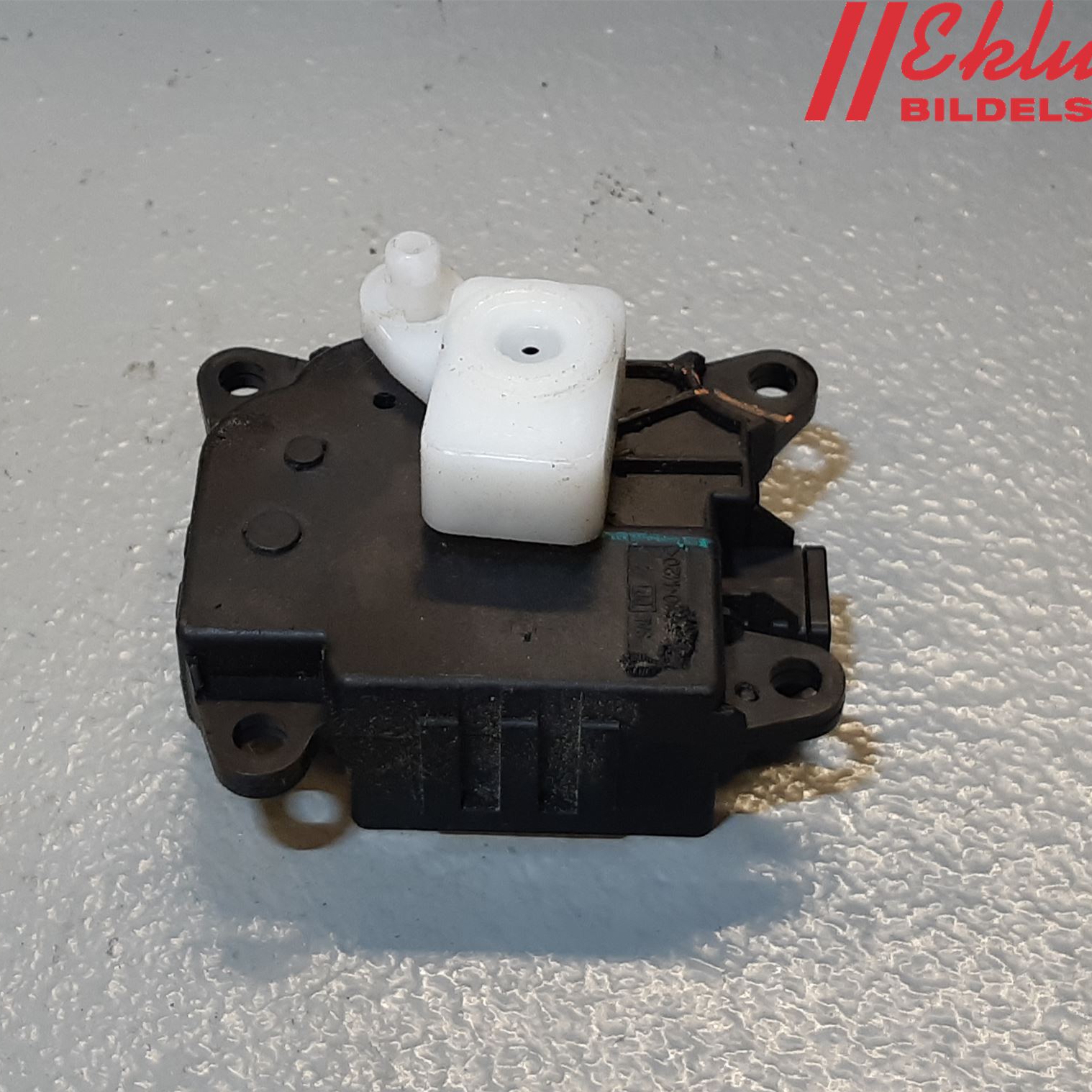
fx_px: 1106
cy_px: 552
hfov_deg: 52.5
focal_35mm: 31
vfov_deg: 52.5
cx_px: 509
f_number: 1.7
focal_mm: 3.93
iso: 80
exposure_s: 1/100
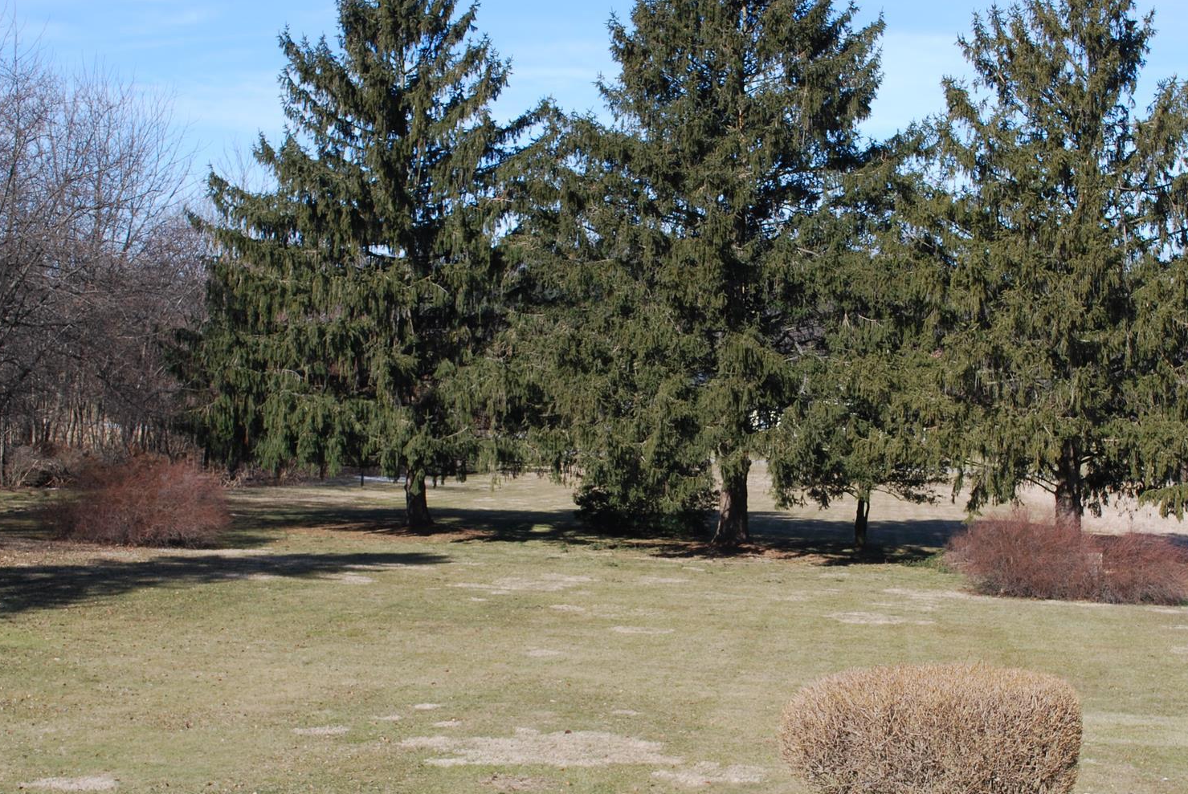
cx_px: 724
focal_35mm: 54
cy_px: 470
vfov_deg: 25.1
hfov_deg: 36.7
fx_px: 1784
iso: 100
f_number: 7.1
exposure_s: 1/200
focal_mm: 26
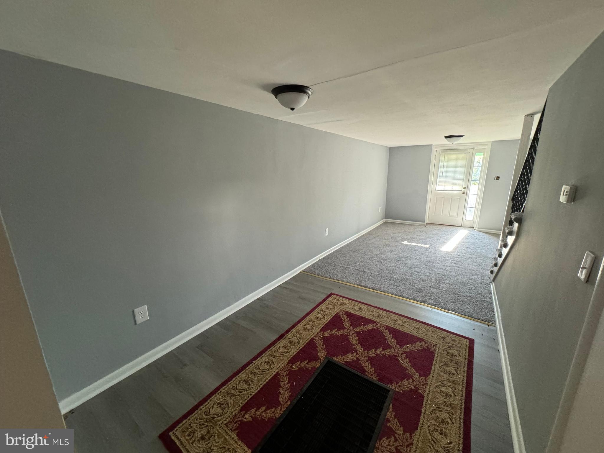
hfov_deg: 102.1
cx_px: 302
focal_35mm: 14
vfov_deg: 85.7
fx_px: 244
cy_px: 226
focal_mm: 2.22
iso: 500
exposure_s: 1/60
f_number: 2.2
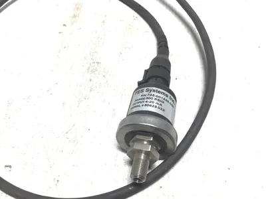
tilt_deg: -55.3
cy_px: 100
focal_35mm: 31
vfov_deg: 45.4
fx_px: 238
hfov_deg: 58.4
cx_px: 133
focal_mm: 3.3
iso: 40
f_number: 2.4
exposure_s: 1/120
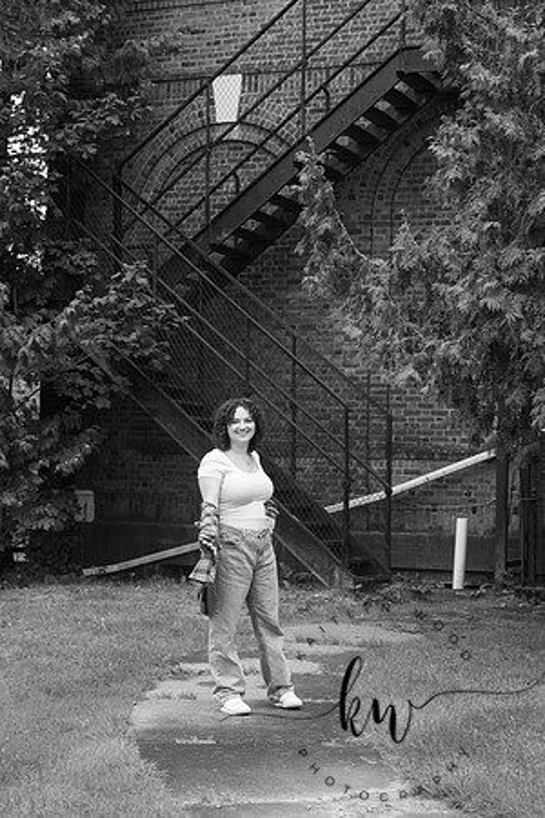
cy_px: 409
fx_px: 1589
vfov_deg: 28.8
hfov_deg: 19.5
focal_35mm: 70
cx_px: 272
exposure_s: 1/200
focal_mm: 70
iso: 320
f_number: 5
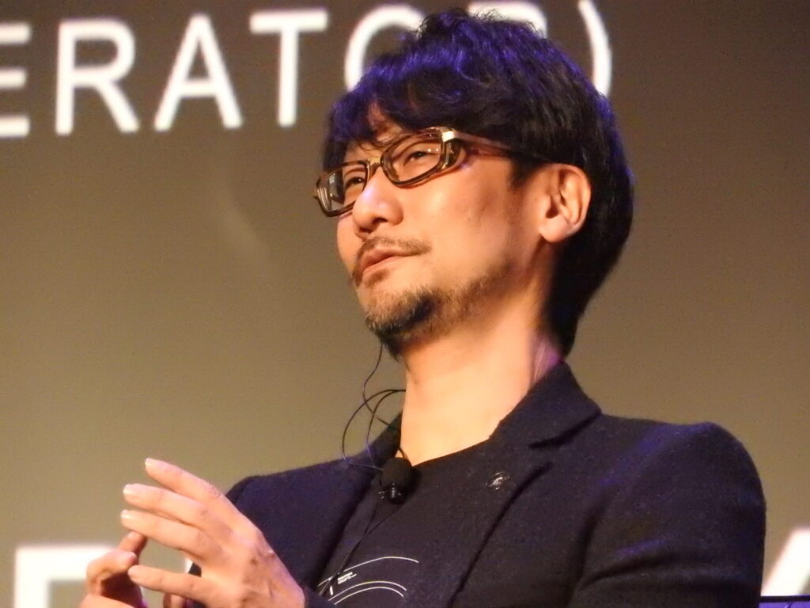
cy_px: 304
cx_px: 405
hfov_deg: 3.3
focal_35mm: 600
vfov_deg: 2.5
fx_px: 14040
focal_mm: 107.5
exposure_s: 1/160
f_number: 6.3
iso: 6400
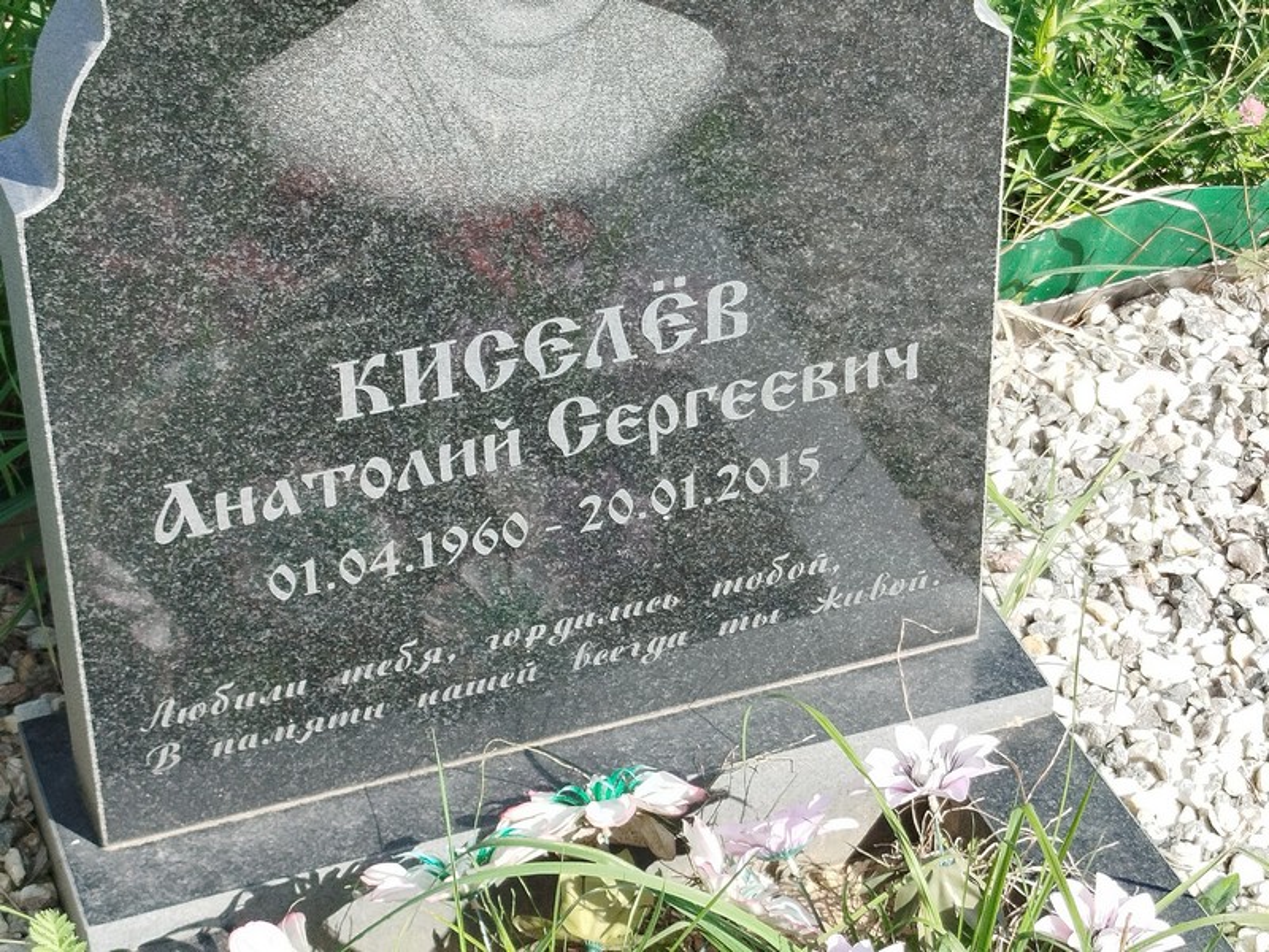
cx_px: 634
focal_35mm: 31
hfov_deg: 58.4
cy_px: 476
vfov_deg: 45.4
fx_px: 1136
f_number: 1.7
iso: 50
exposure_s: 1/300
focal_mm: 5.31
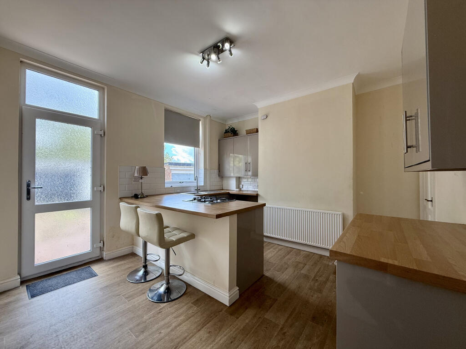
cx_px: 233
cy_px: 174
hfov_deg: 102.1
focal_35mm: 14
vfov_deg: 85.7
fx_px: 188
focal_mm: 2.22
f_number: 2.2
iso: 80
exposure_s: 1/100
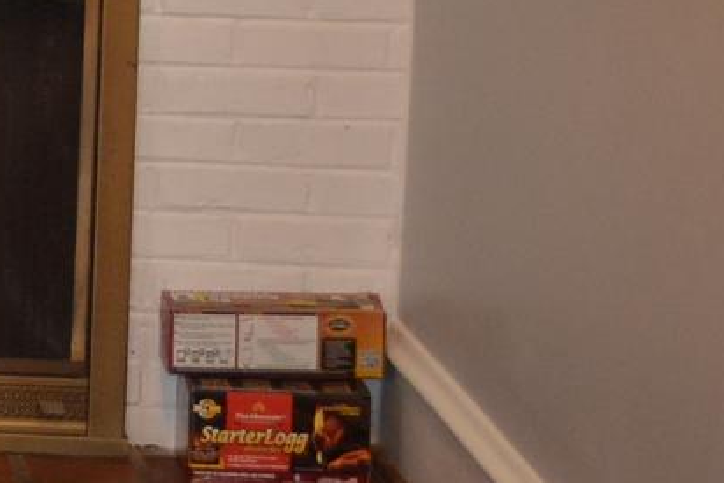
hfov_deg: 10.4
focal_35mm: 179
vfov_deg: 7.5
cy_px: -328
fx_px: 3601
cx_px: -810
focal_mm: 24
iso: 500
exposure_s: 1/60
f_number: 4
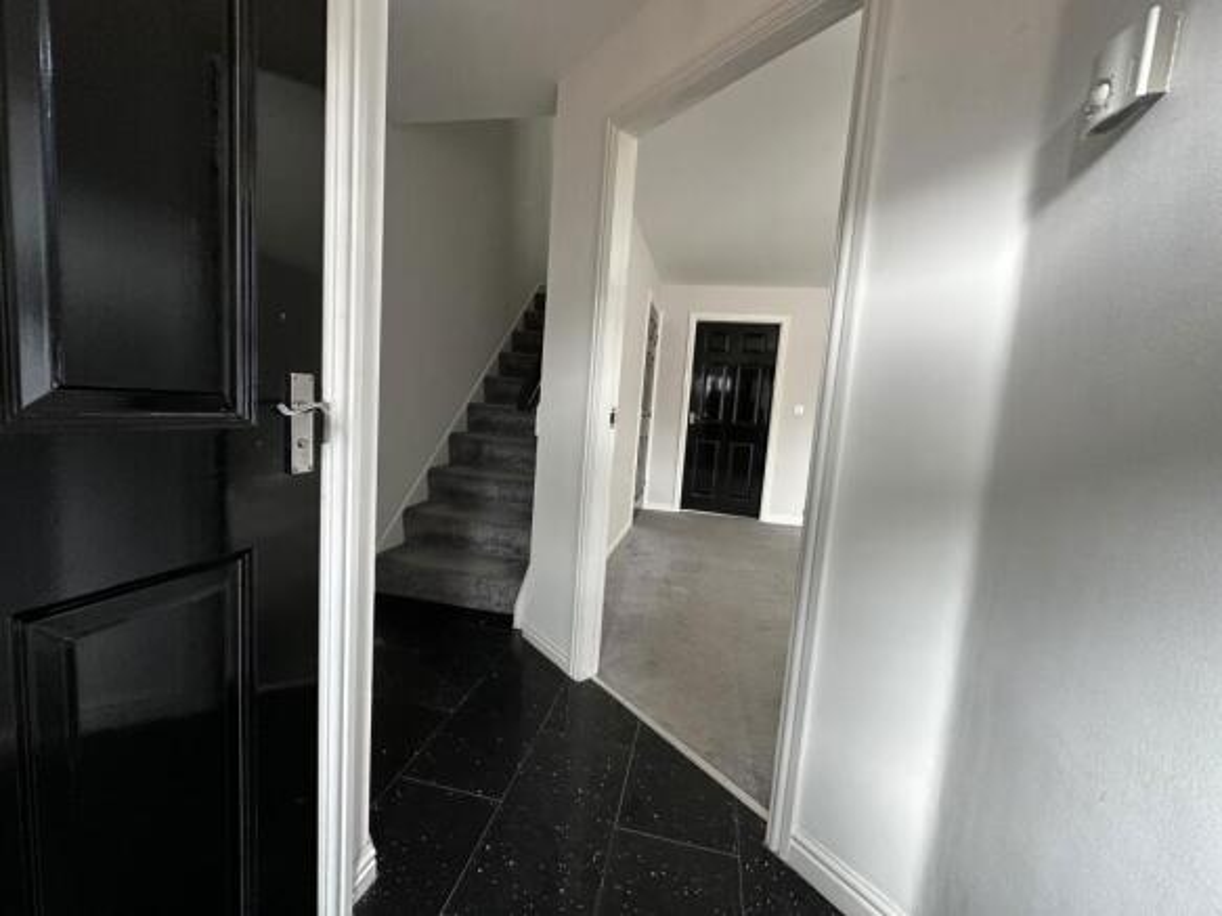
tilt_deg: -5.5
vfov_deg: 85.7
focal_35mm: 14
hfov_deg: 102.1
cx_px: 611
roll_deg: -4.2
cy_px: 458
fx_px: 494
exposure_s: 1/60
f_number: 2.2
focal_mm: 2.22
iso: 400
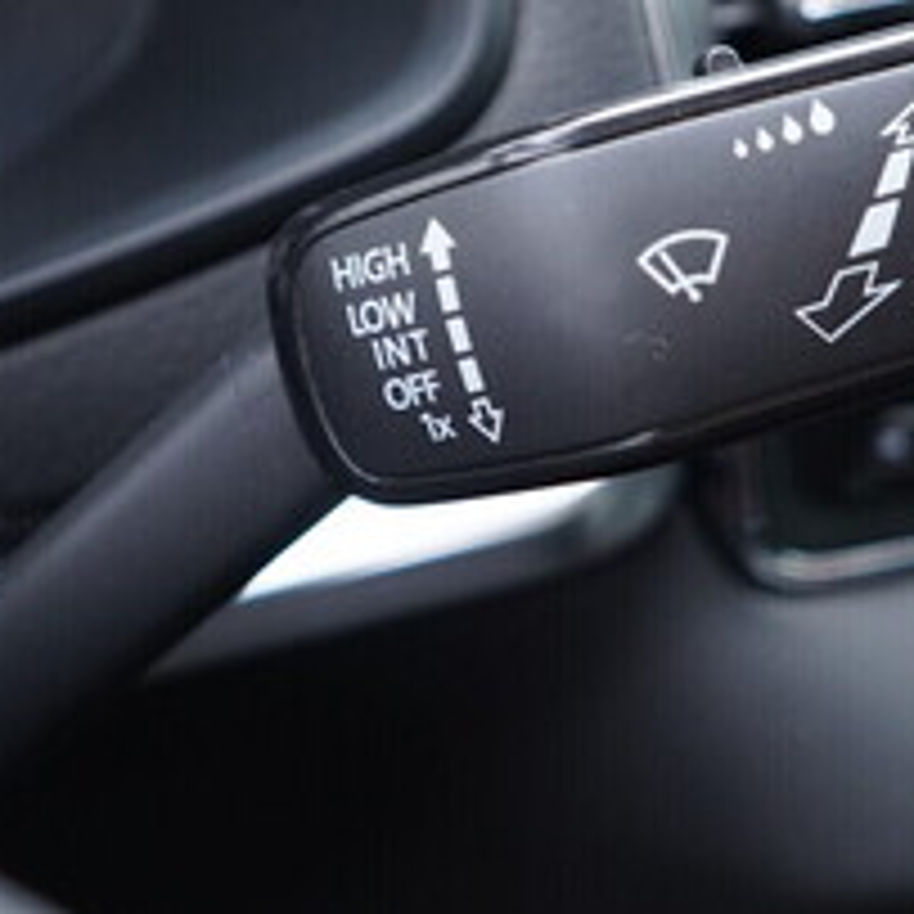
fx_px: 2479
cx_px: 486
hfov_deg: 20.9
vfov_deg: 20.8
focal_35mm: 83
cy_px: 322
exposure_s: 1/40
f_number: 2.8
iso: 400
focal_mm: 24
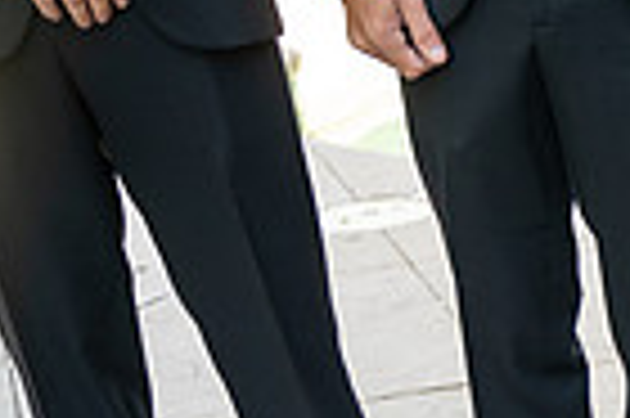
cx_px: 1184
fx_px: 2028
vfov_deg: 11.2
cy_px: 663
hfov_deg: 15.0
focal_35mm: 116
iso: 100
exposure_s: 1/160
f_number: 2.8
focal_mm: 28
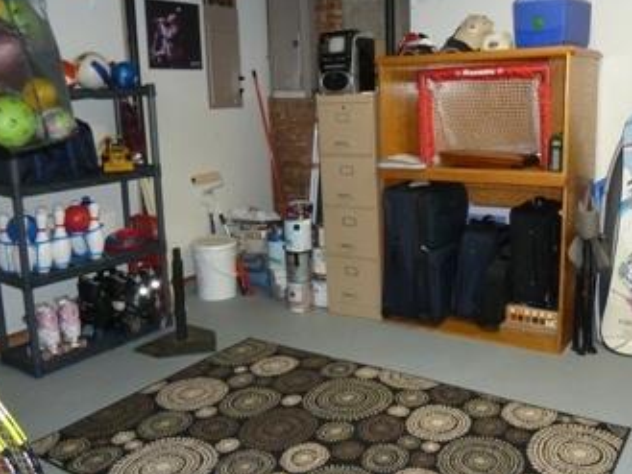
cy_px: 209
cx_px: 342
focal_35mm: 34
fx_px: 621
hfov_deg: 53.9
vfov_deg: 41.8
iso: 400
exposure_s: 1/30
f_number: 3.3
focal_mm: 4.1
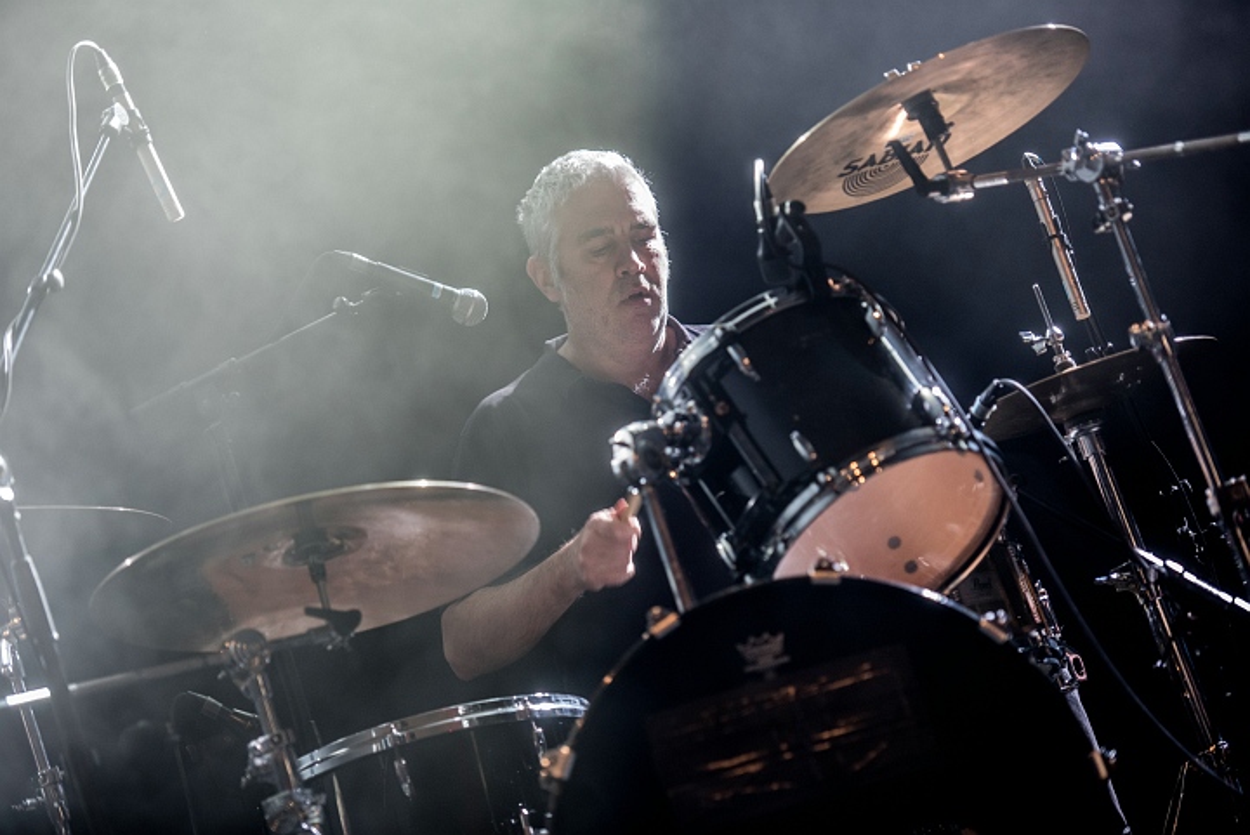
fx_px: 4169
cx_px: 625
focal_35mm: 120
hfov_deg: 17.1
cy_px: 418
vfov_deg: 11.4
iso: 1600
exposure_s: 1/100
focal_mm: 120
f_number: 2.8
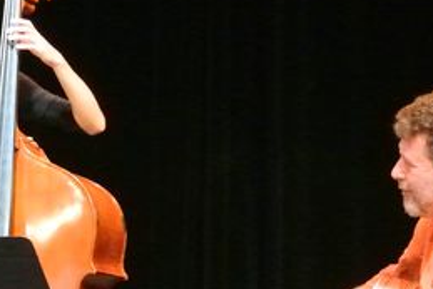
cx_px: 110
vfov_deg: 5.5
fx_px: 3008
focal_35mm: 250
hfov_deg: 8.2
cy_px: 181
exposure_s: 1/60
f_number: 5.6
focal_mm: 30
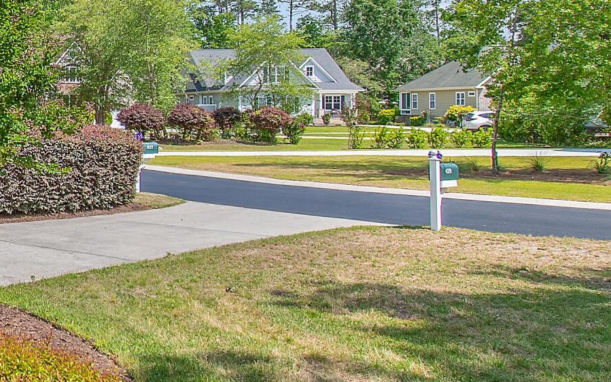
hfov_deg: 32.7
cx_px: -119
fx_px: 849
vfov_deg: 25.1
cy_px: 109
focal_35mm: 51
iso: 100
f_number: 5
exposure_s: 1/100
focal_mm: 10
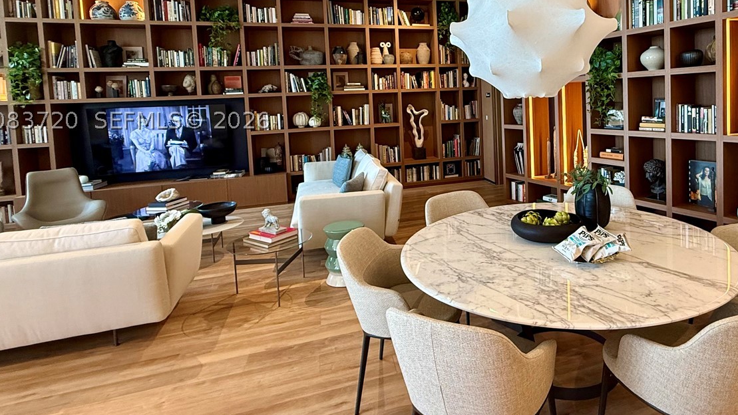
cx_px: 474
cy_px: 120
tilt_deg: -2.7
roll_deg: +1.7
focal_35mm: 22
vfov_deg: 50.0
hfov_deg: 79.3
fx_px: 431
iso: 250
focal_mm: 2.22
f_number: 2.2
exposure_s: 1/60
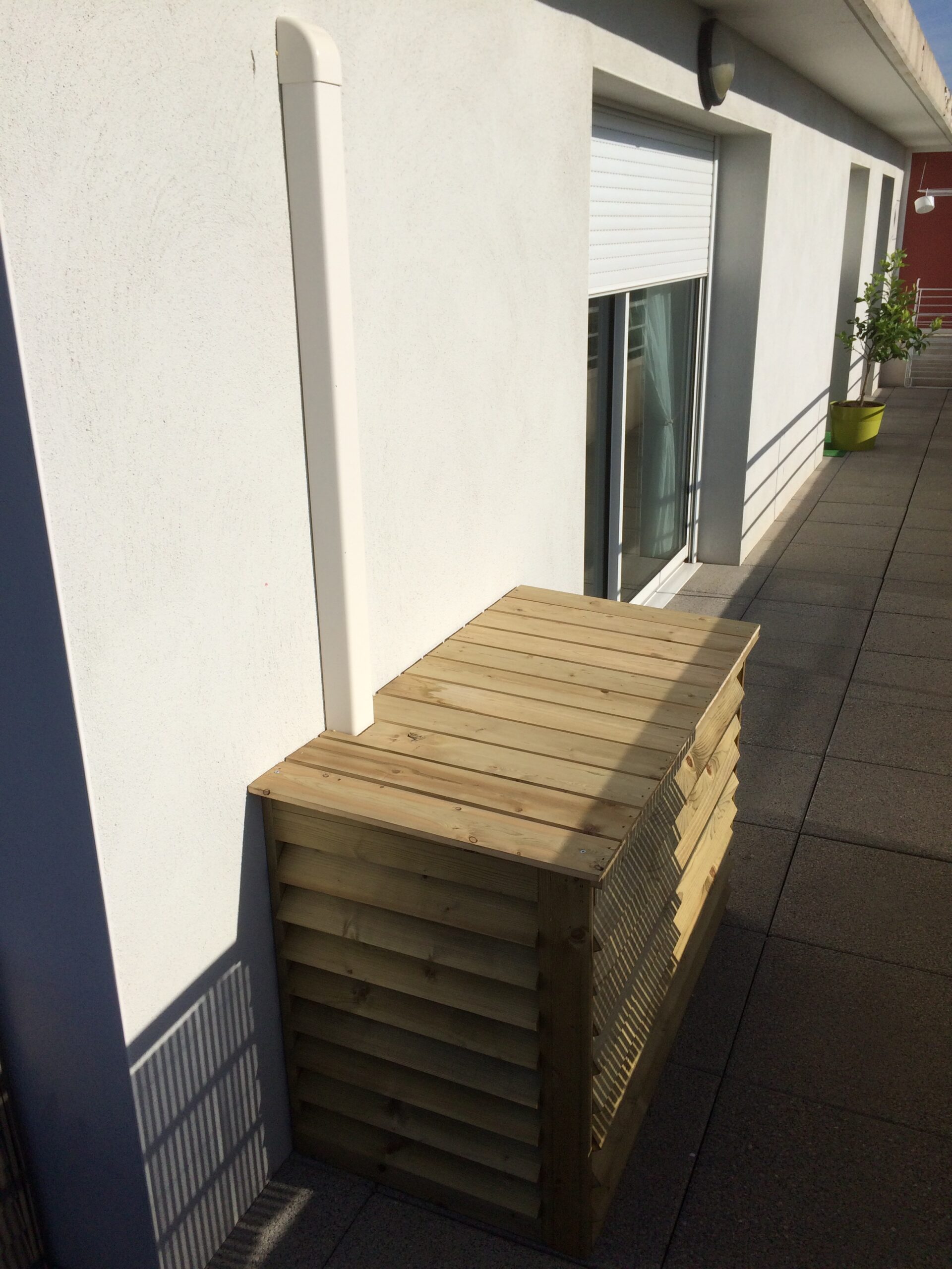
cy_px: 634
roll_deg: +0.5
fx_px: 1063
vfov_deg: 61.7
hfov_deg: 48.2
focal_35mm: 29
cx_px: 476
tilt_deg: -19.6
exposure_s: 1/5128
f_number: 2.2
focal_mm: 4.15
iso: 32
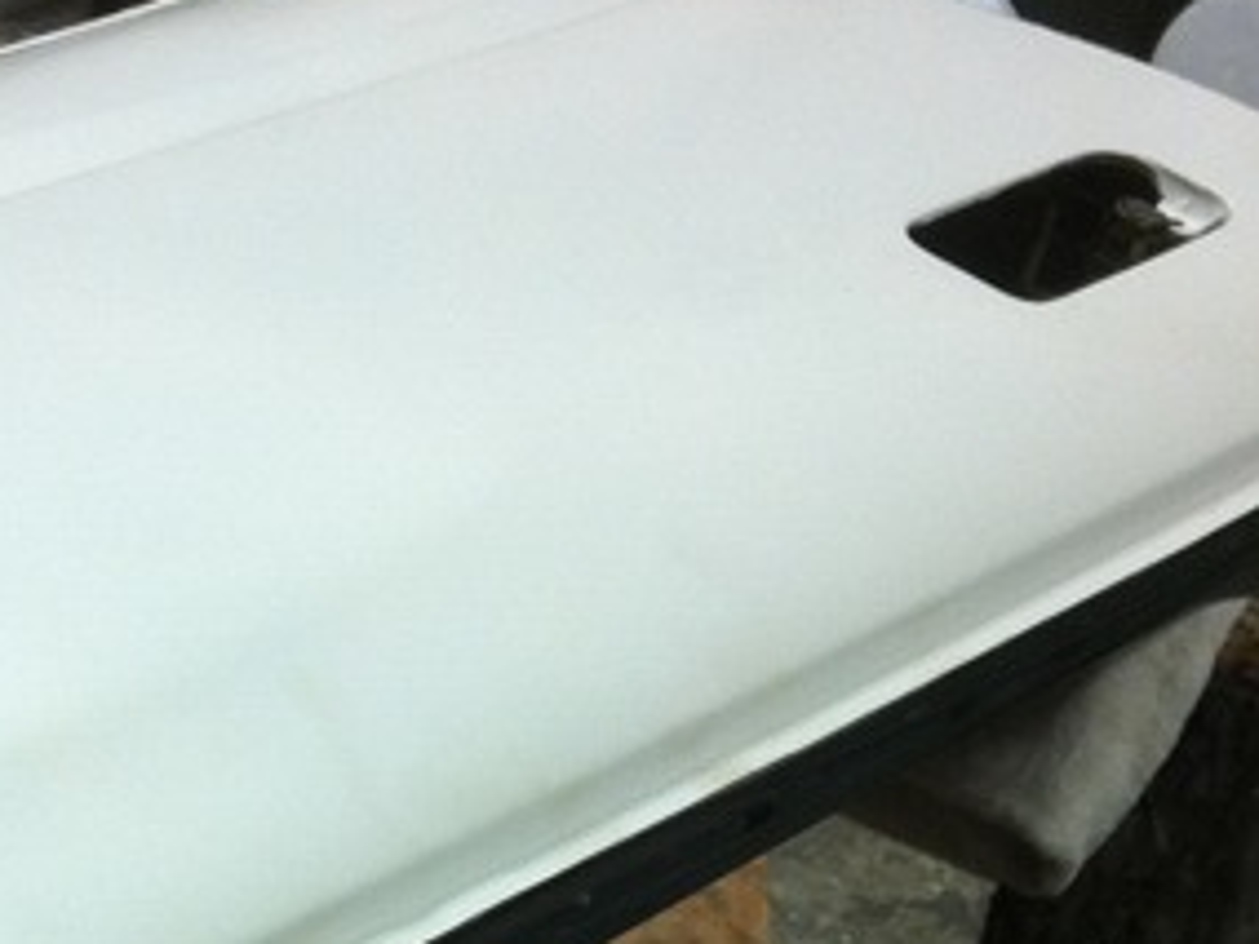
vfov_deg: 11.7
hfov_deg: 15.6
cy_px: 924
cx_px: 270
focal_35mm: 126
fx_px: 4583
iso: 80
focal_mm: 3.85
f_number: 2.8
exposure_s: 1/30
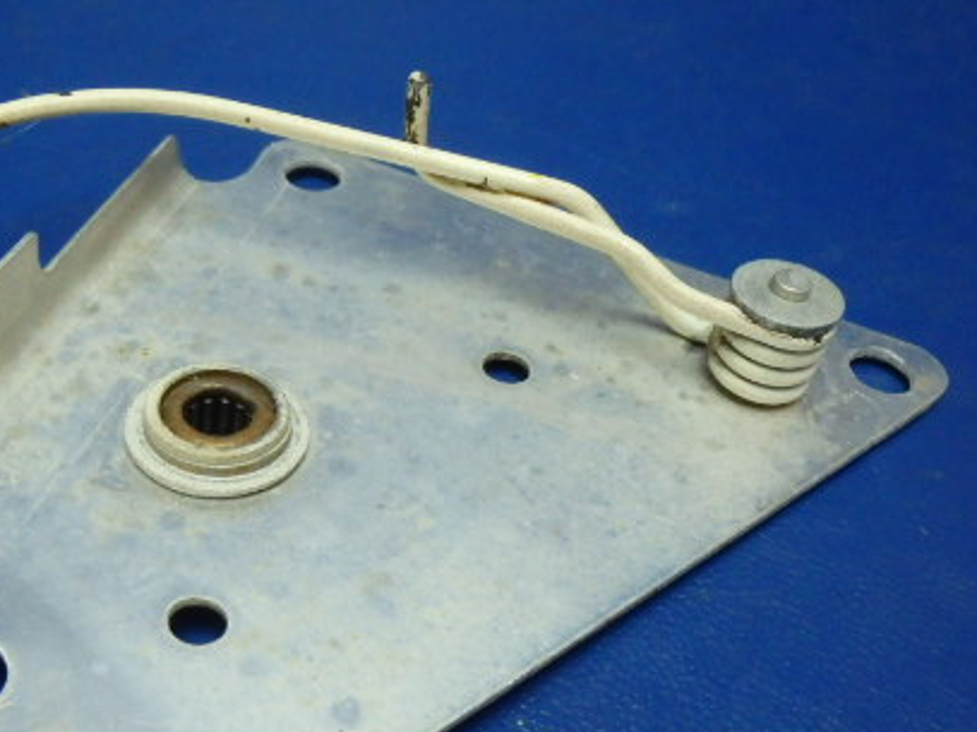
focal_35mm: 44
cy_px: 557
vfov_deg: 32.2
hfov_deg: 42.1
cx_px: 290
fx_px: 1241
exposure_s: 1/100
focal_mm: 5
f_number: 3.9
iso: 800
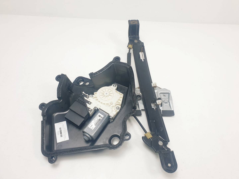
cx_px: 120
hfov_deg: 67.3
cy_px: 90
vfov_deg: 53.1
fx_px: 180
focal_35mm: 26
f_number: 2.4
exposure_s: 1/286
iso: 50
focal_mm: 4.3
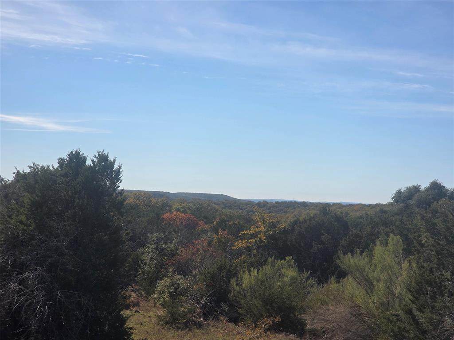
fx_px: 905
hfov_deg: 28.2
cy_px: 170
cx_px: 227
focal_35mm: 69
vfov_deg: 21.3
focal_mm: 7.9
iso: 50
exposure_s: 1/3354
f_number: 2.4
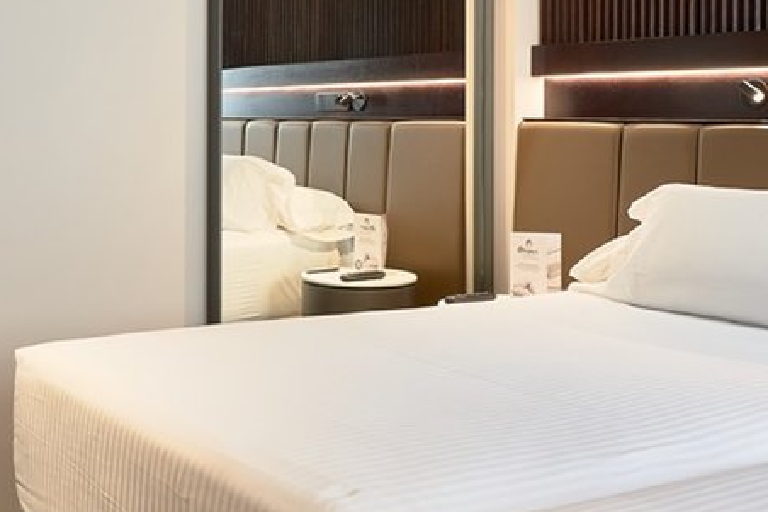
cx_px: 193
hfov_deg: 40.0
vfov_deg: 27.5
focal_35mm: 48
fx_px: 1024
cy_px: 99
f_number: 8
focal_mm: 16
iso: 400
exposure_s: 1/5
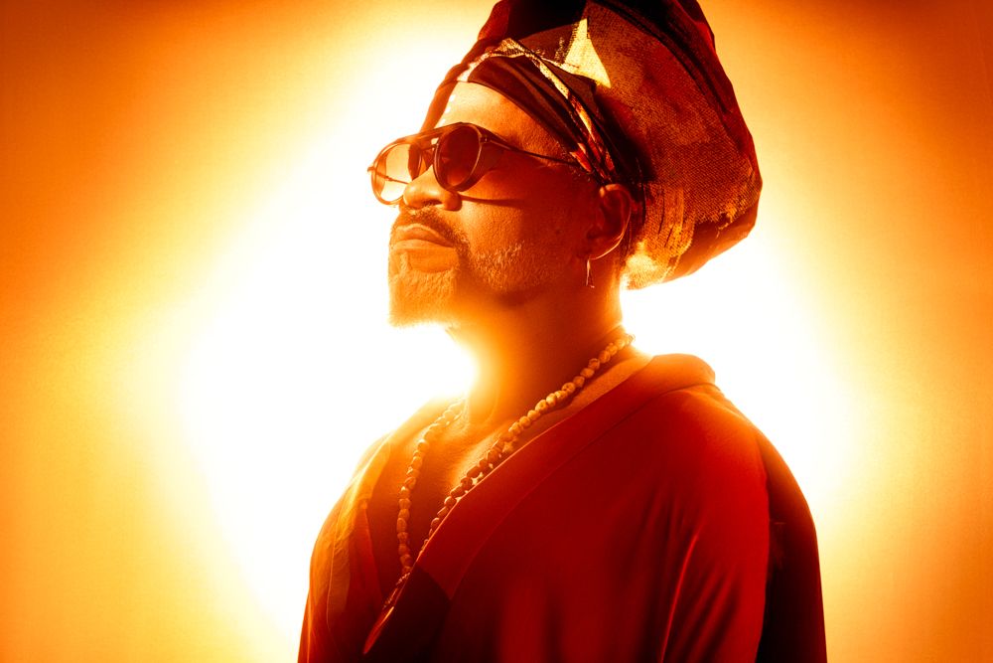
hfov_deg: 23.9
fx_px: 2345
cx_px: 496
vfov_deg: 16.1
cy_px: 332
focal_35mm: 85
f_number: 7.1
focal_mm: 85
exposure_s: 1/200
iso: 400
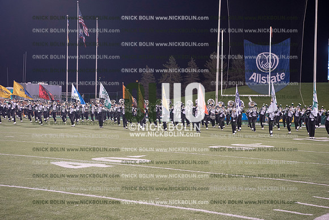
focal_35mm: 62
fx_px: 567
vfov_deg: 21.9
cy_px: 110
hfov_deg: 32.4
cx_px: 164
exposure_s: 1/125
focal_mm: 62
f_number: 4.5
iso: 1250
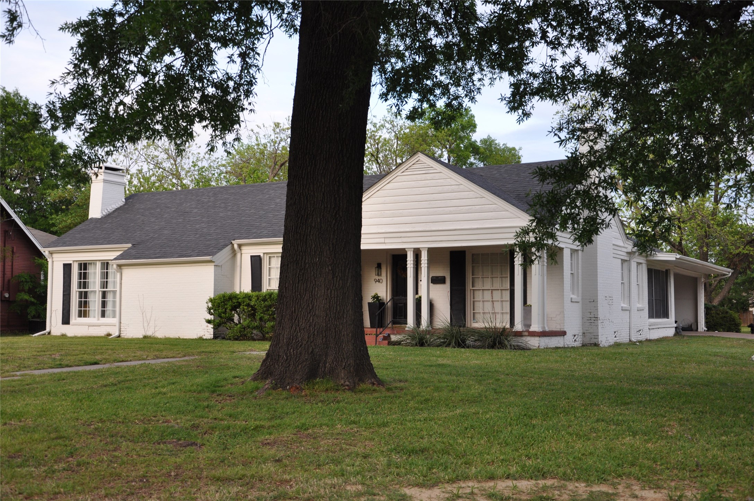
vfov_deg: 31.8
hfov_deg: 46.5
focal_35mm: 42
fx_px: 879
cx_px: 377
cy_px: 250
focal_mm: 28
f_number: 5.6
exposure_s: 1/125
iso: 360
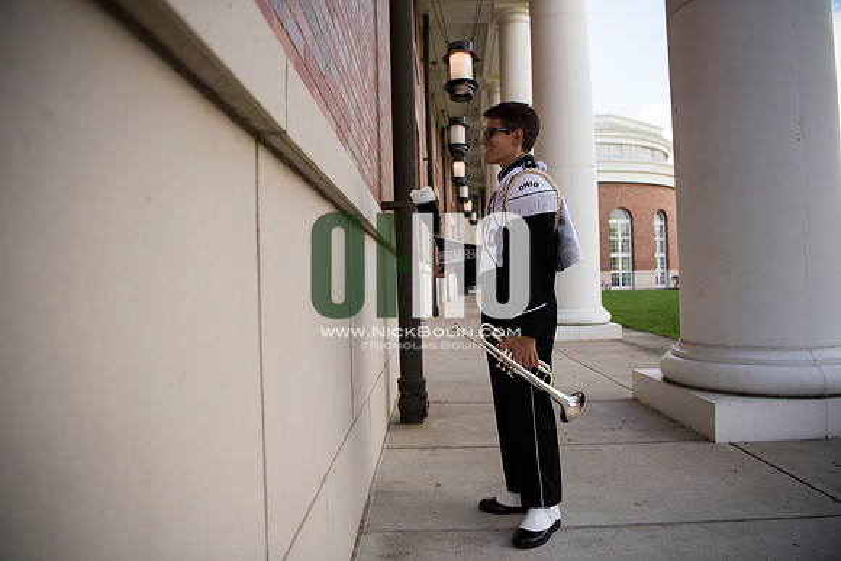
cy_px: 280
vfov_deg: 53.2
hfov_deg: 73.7
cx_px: 420
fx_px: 561
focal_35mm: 24
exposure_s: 1/1600
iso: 400
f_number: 2.8
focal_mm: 24
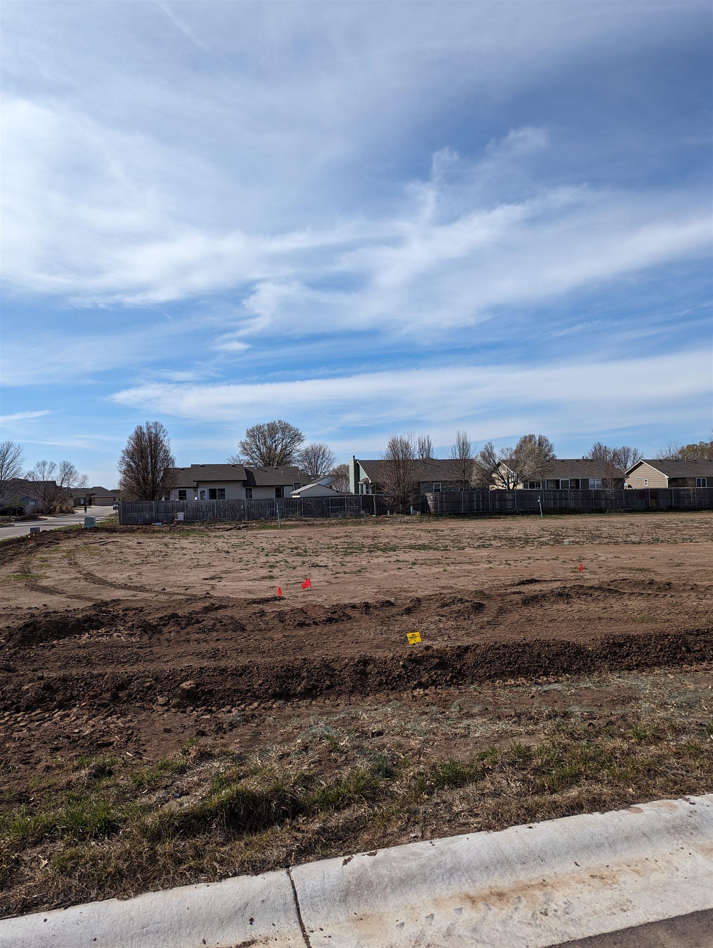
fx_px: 658
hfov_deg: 56.9
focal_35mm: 24
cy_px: 474
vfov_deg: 71.5
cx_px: 356
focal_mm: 6.81
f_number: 1.85
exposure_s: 1/2762
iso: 47
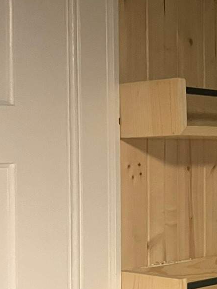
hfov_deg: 15.6
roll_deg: +0.7
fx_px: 760
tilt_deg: -1.5
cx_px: 267
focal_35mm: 91
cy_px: 177
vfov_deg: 21.5
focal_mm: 5.1
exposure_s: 1/30
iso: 500
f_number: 1.6
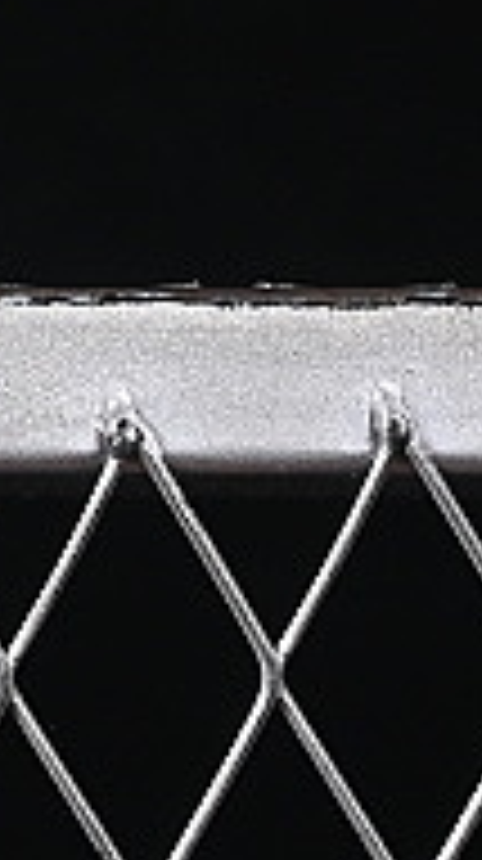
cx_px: -1815
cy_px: -720
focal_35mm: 444
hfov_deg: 2.6
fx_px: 10120
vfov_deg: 4.8
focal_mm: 50
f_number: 6.3
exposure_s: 1/60
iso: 160
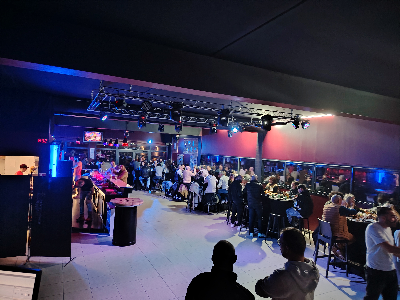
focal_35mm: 24
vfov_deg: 56.8
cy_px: 150
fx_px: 277
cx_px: 200
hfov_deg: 71.6
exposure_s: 1/25
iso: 2056
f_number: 1.75
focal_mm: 5.25
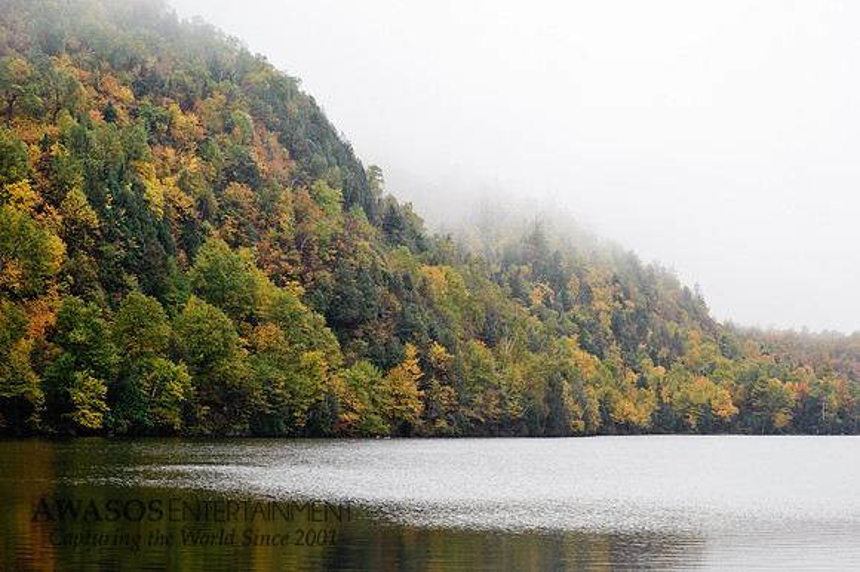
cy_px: 286
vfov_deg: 17.0
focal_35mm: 80
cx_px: 430
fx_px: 1910
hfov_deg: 25.4
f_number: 16
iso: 200
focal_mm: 80
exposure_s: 1/3
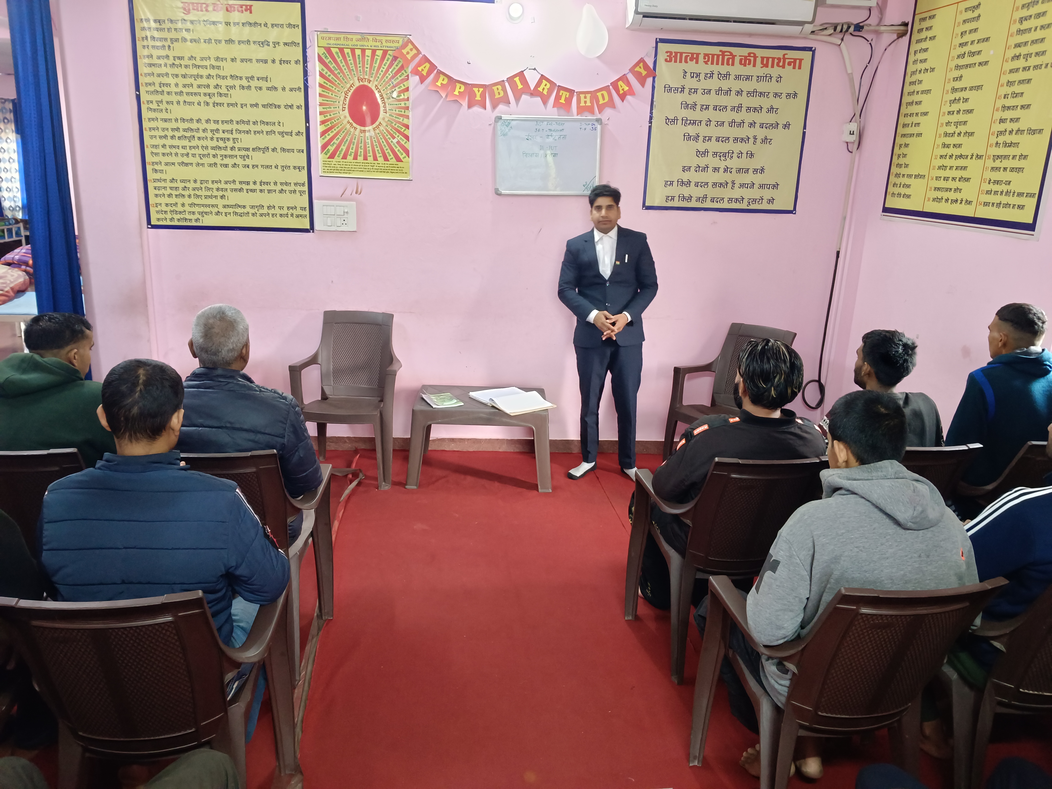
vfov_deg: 54.9
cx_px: 526
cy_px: 394
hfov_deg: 69.4
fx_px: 760
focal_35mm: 25
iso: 2469
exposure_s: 1/25
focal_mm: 4.84
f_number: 1.79
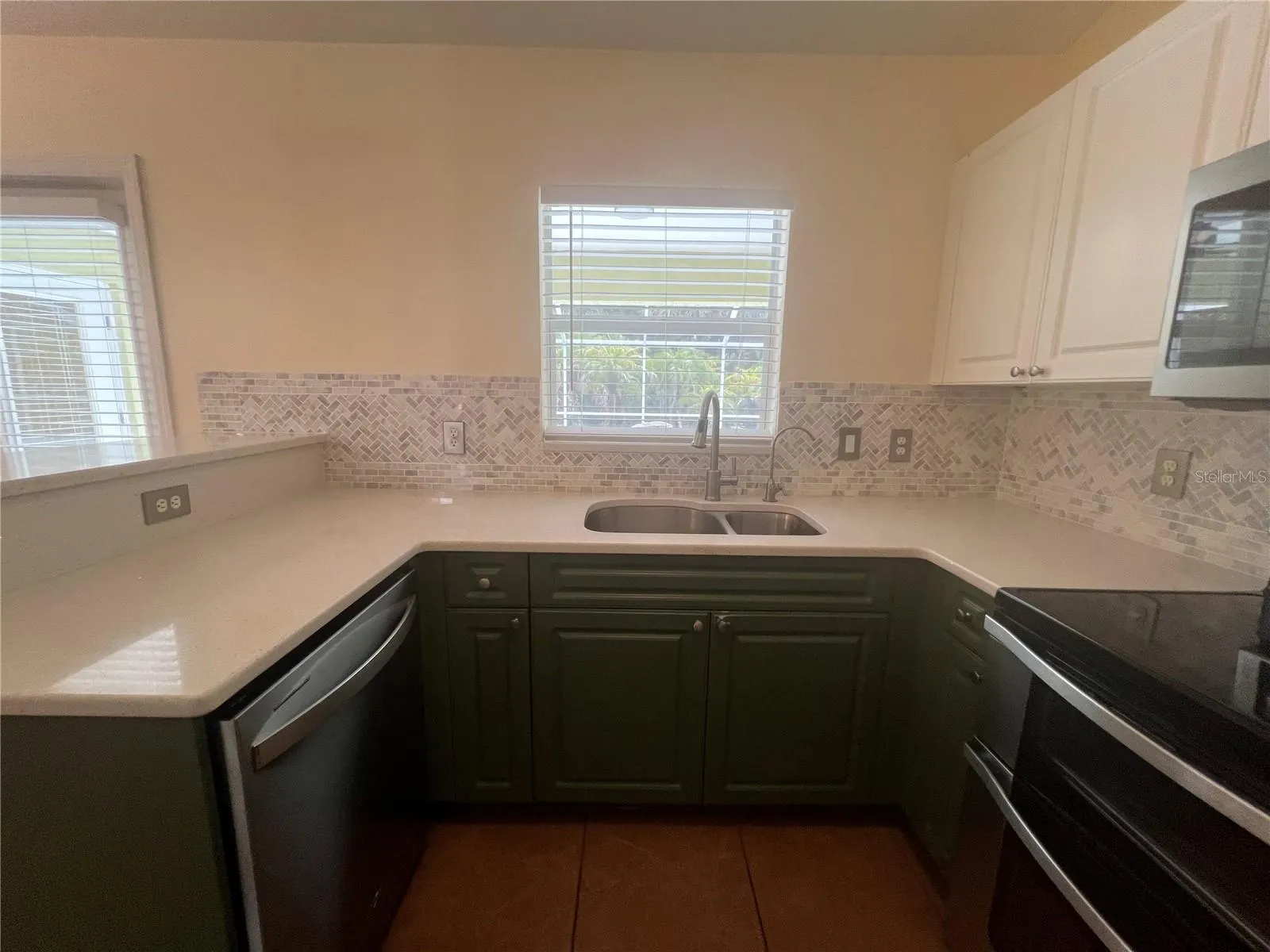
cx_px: 635
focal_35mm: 13
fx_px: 477
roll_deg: -0.2
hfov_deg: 106.2
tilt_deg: -10.3
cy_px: 476
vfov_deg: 89.9
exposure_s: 1/120
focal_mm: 1.57
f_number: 1.8
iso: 125
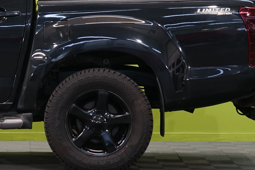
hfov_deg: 10.1
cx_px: -73
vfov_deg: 6.9
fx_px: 1409
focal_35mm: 199
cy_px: 18
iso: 500
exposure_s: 1/30
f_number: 5
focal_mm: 60
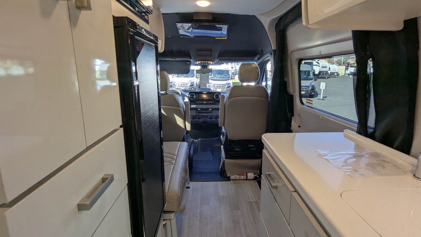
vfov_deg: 61.0
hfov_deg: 92.7
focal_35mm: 18
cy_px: 115
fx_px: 201
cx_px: 209
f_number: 2.2
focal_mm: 2.35
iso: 70
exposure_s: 1/155
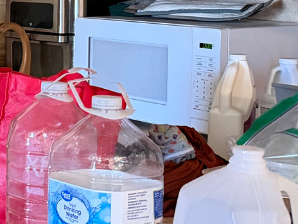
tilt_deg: -5.0
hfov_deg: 15.5
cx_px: -265
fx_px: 913
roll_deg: +1.5
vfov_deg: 13.8
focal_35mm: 106
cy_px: 17
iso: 800
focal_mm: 6.76
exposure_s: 1/60
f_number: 1.78
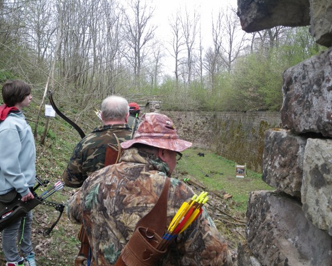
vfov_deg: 48.5
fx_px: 295
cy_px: 133
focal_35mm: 30
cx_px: 170
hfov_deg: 58.8
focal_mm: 5
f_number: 3.5
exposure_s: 1/160
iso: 64
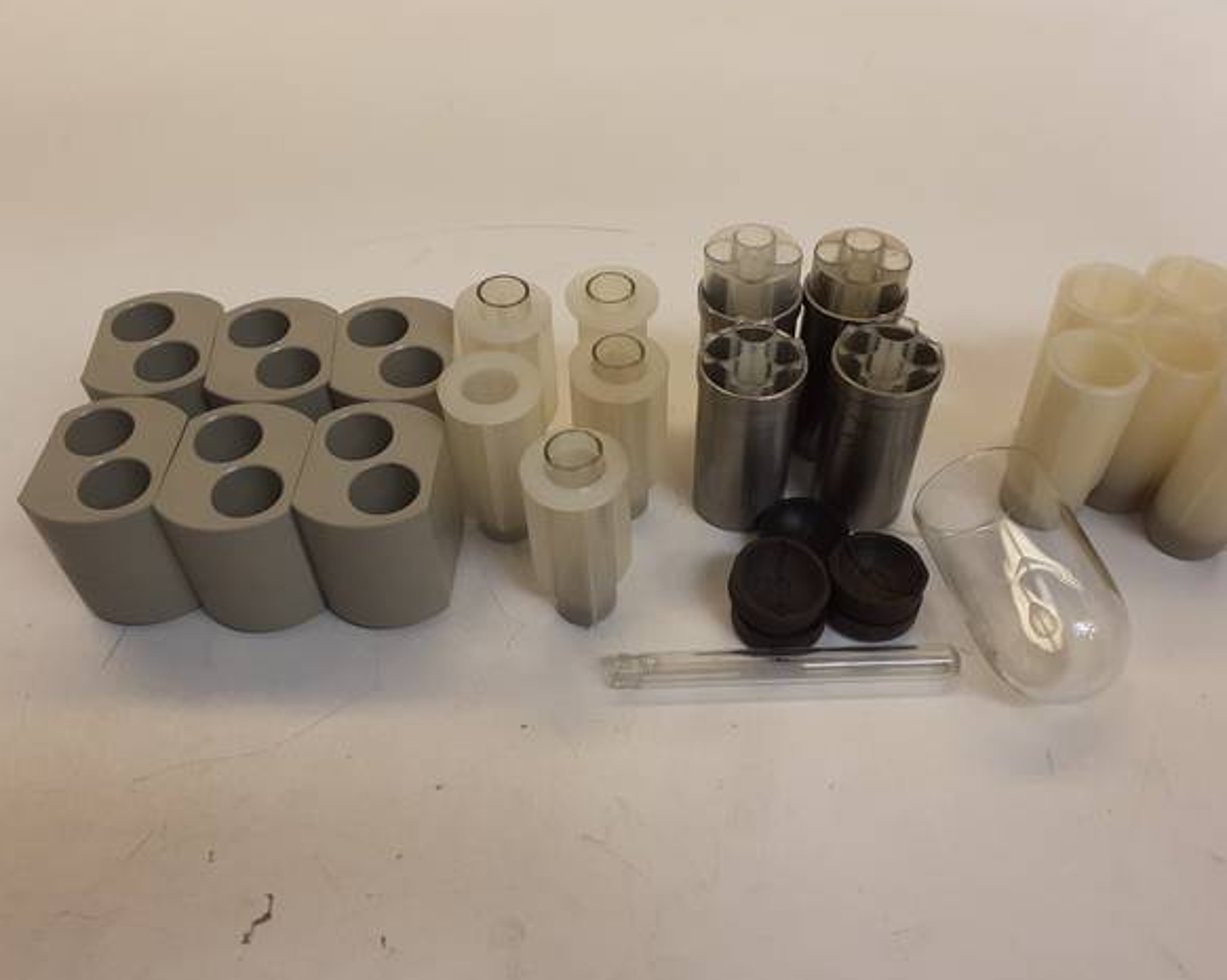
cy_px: 489
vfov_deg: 49.9
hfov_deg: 60.4
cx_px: 656
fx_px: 1053
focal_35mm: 29
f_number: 1.9
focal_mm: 3.6
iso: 40
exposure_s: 1/264
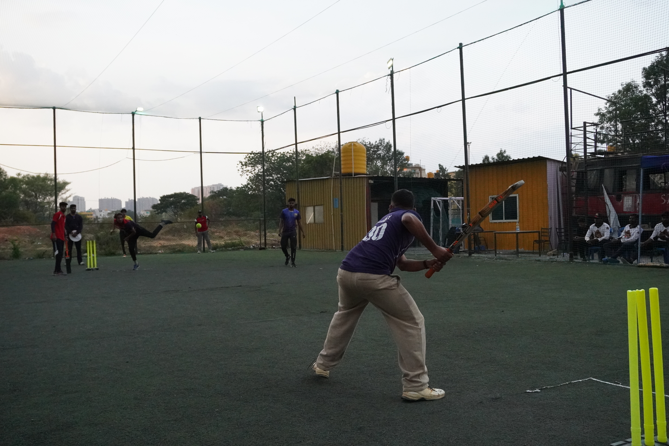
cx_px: 334
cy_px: 223
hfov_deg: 55.1
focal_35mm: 34
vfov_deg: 38.4
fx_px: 641
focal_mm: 23
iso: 5000
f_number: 5.6
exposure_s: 1/1000
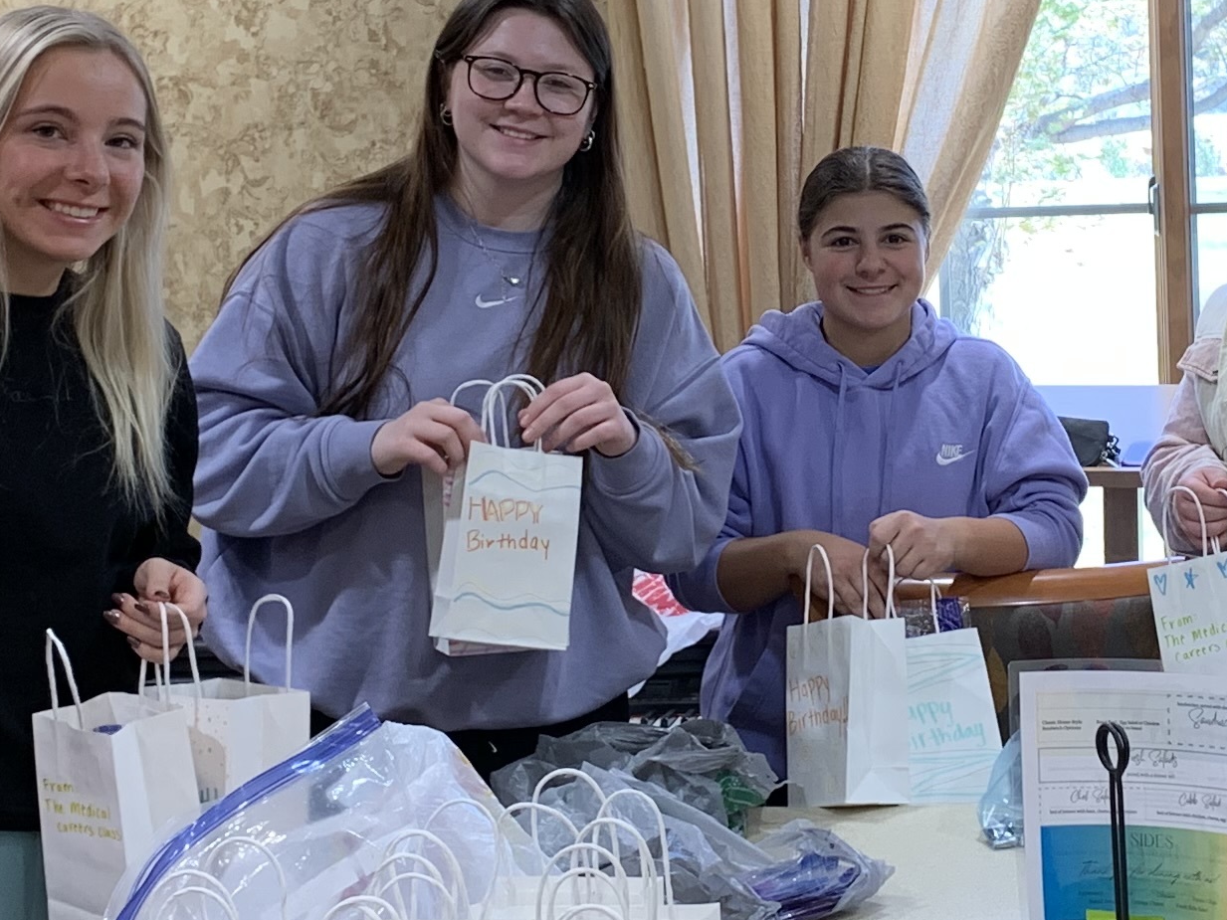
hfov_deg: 22.7
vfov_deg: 17.3
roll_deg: +2.8
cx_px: 955
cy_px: 354
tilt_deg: -3.4
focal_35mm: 85
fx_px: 3013
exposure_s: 1/120
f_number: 1.8
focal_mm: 4.25
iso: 80
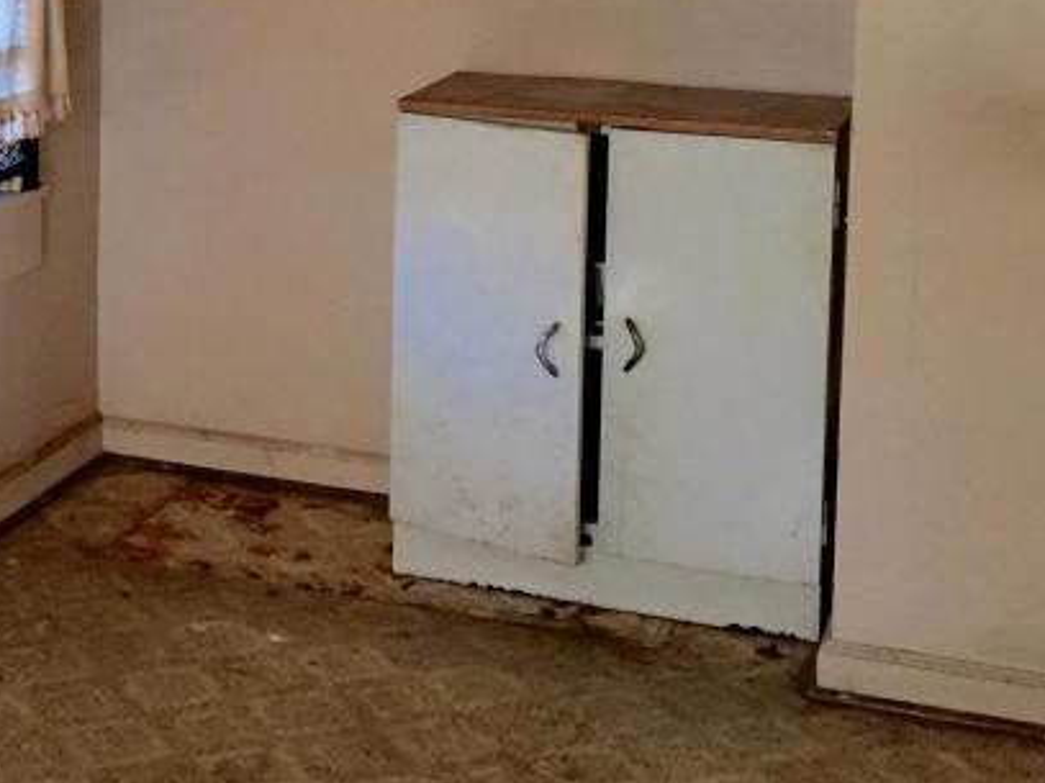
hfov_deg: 25.8
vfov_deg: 19.6
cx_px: 103
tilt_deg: -6.1
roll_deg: -0.7
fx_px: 2203
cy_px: 8
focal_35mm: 73
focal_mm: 4.15
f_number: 2.2
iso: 160
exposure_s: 1/30
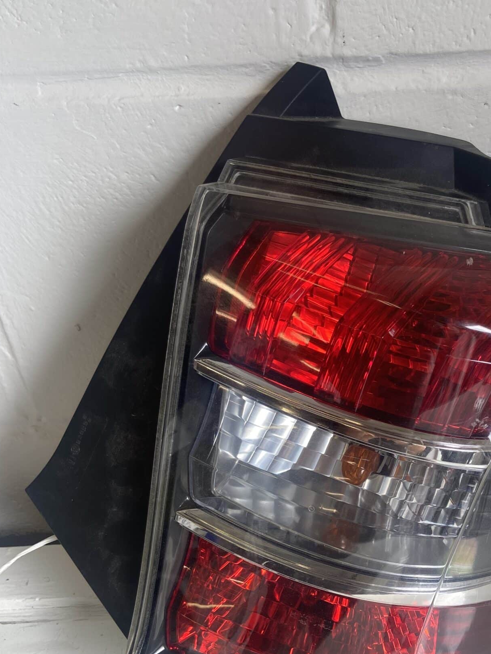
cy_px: 438
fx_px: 775
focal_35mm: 41
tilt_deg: -37.8
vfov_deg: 45.1
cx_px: 375
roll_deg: +2.2
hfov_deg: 34.3
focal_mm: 4.25
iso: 32
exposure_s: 1/129
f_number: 1.8
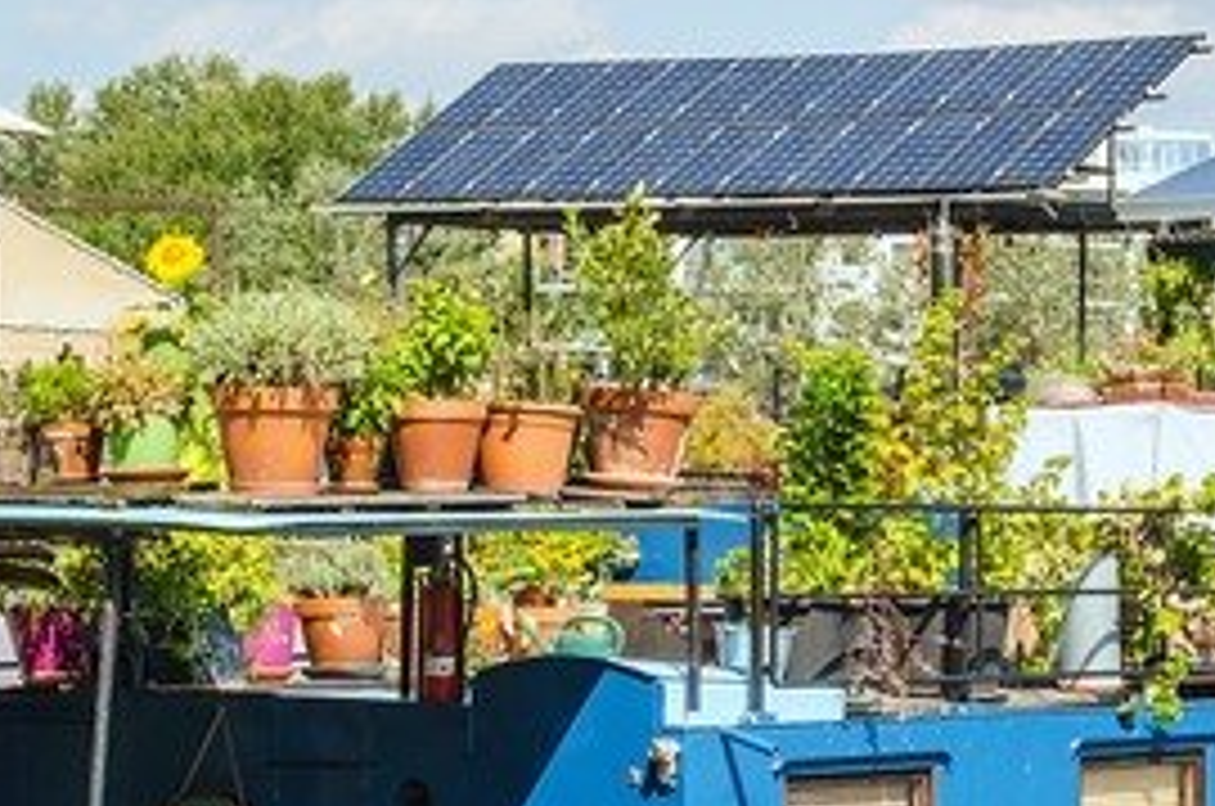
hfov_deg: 13.7
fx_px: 5053
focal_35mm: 150
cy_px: 396
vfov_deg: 9.1
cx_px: 936
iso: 100
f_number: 5.6
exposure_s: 1/400
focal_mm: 30
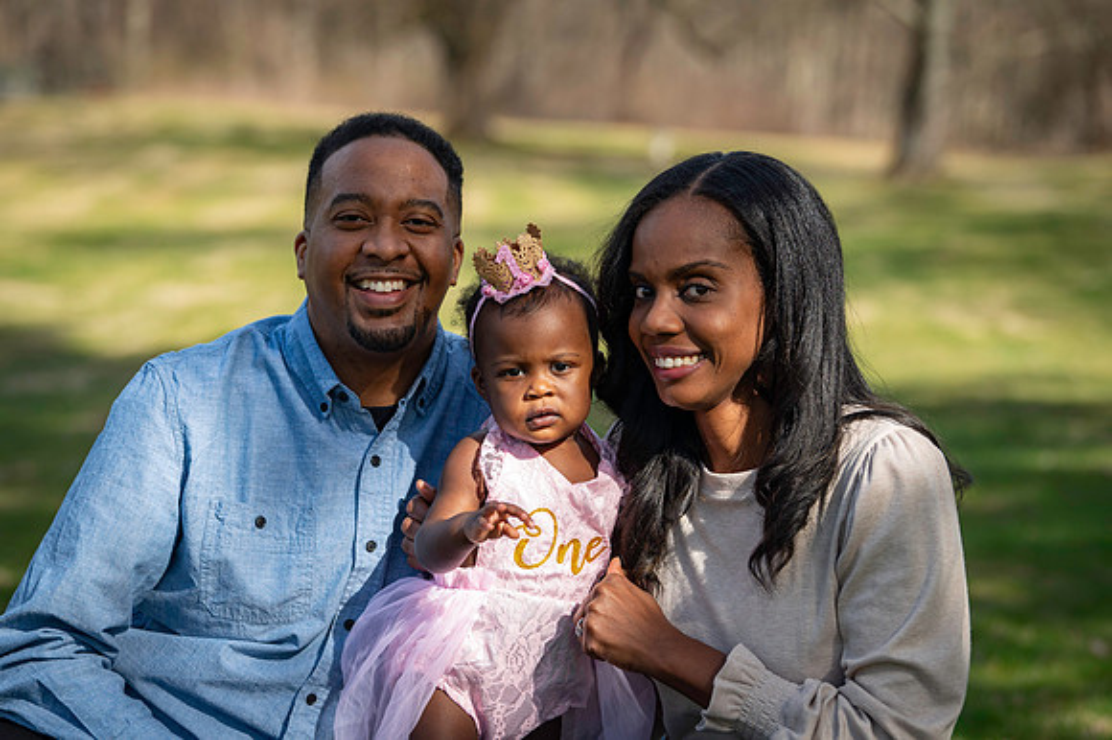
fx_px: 3149
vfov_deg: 13.4
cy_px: 370
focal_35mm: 102
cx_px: 556
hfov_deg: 20.0
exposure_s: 1/1250
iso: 250
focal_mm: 102
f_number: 4
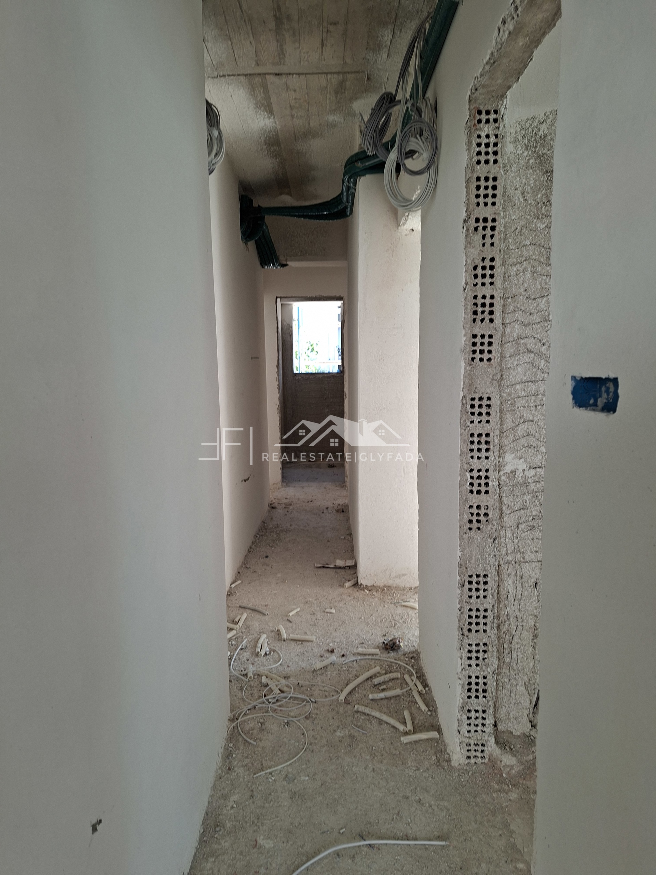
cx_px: 328
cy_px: 438
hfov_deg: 58.9
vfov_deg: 73.9
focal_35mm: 23
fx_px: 581
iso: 50
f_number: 1.8
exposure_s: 1/100
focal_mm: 5.54
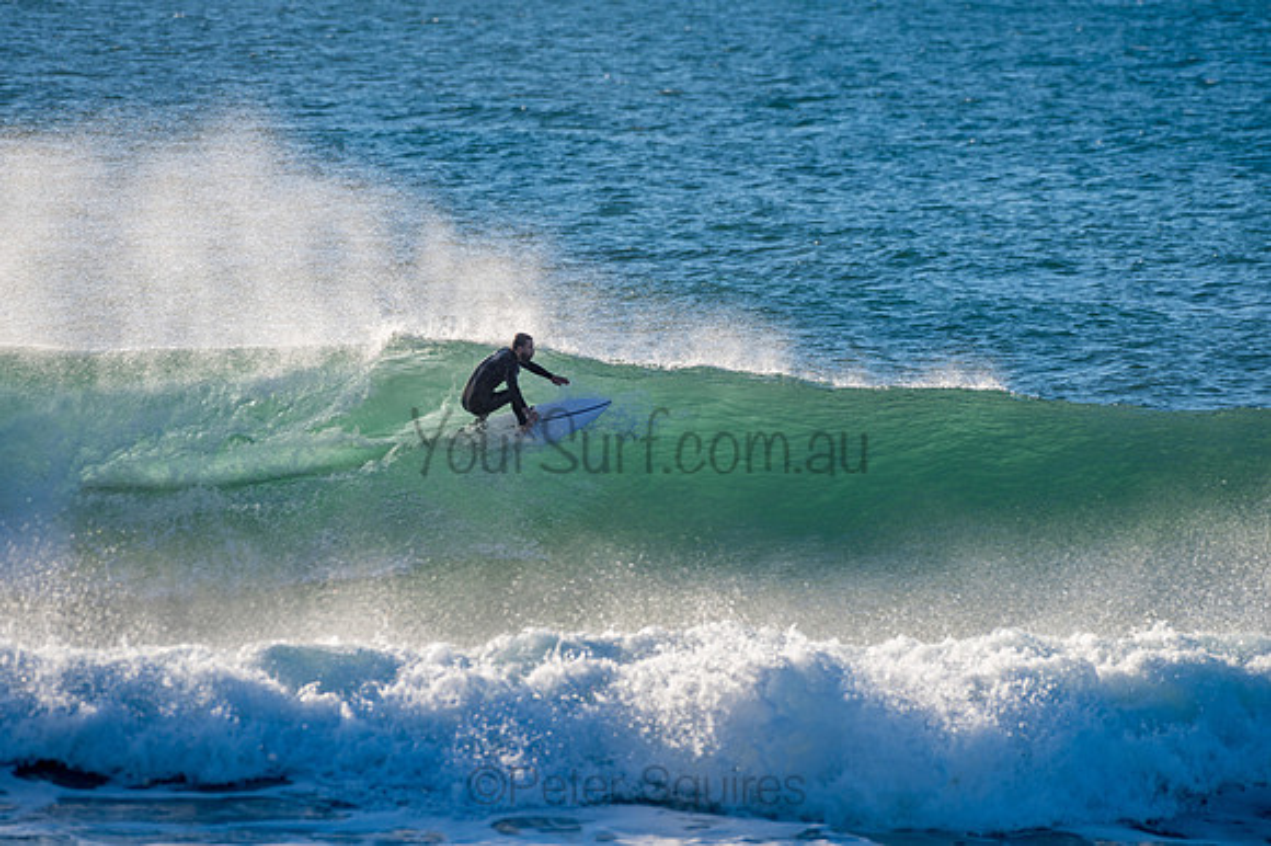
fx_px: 21620
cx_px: 636
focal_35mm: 613
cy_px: 423
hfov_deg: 3.4
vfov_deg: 2.2
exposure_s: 1/320
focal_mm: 500
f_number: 8
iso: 64
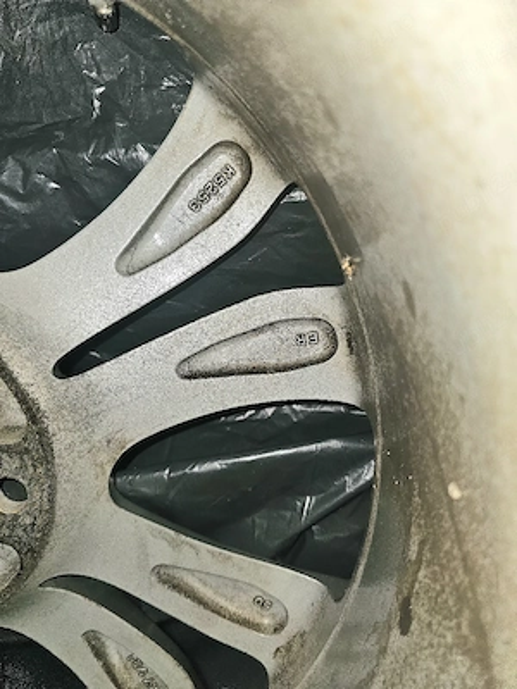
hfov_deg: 58.9
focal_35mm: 23
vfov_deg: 73.9
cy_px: 344
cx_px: 258
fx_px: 458
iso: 80
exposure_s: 1/44.4
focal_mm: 6.3
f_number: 1.7
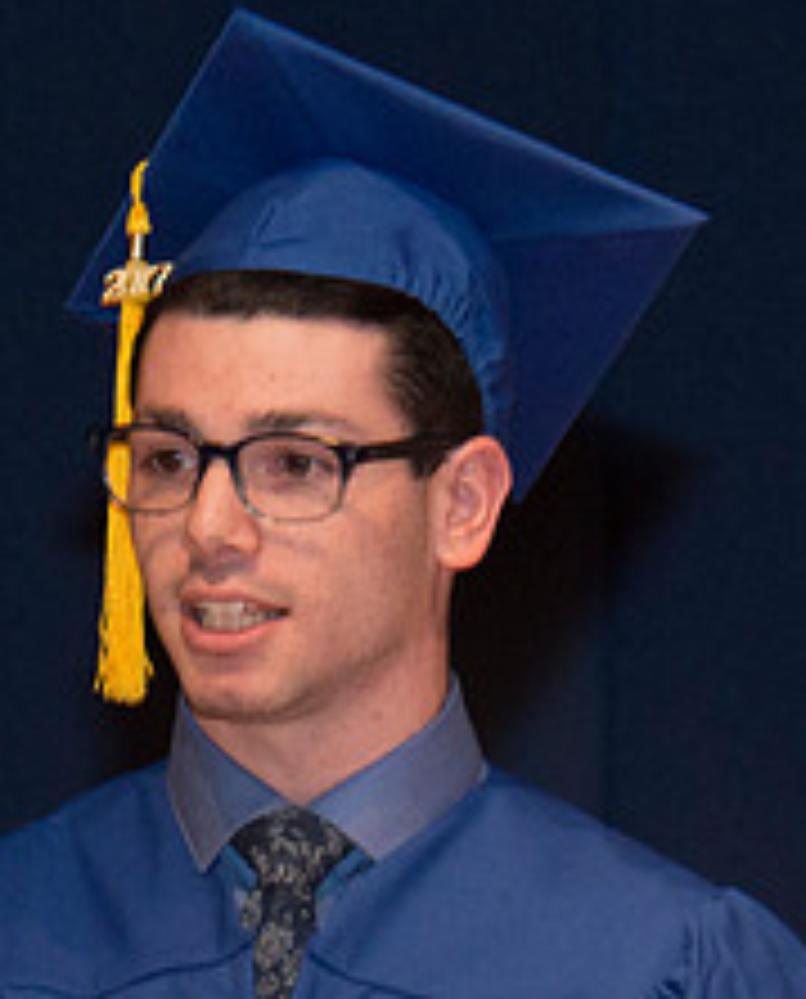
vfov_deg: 4.4
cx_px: 26
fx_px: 12968
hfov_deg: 3.6
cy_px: 1058
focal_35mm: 437
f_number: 5.3
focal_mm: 105
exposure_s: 1/80
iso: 2000
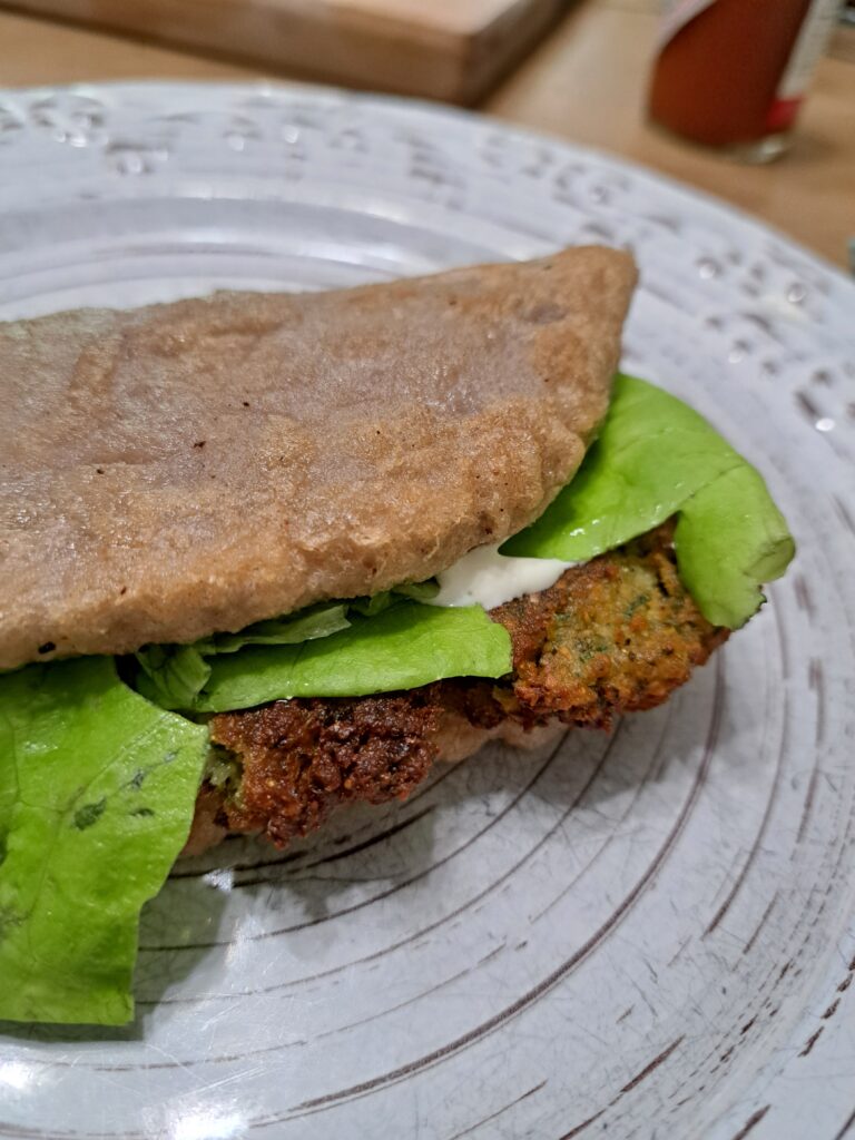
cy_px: 570
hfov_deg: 56.8
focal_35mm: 24
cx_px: 428
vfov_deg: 71.6
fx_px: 790
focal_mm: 5.23
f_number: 1.8
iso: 400
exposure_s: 1/60
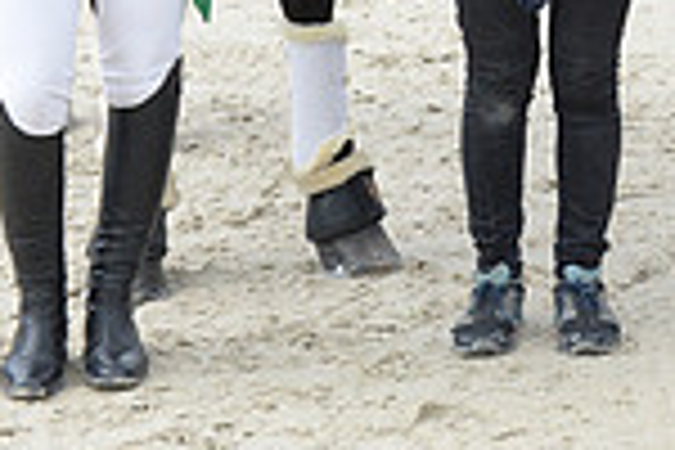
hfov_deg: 10.5
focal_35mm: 185
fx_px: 3468
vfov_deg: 7.3
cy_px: -256
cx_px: 1192
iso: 1250
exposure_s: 1/3200
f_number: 5.6
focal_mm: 48
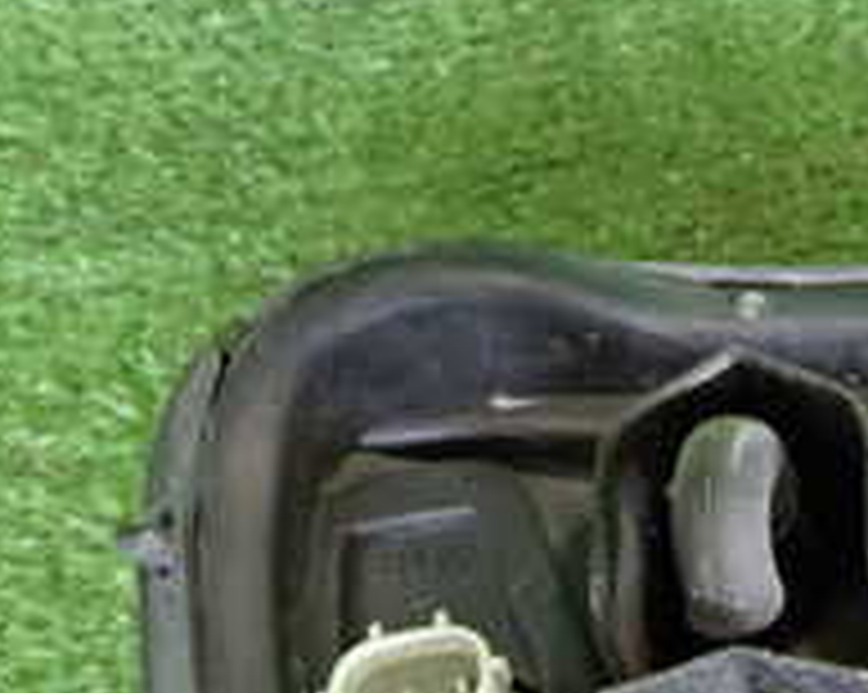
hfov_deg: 23.5
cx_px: 962
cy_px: 734
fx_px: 1950
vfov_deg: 19.4
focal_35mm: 76
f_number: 2
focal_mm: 4.5
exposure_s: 1/40
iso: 800
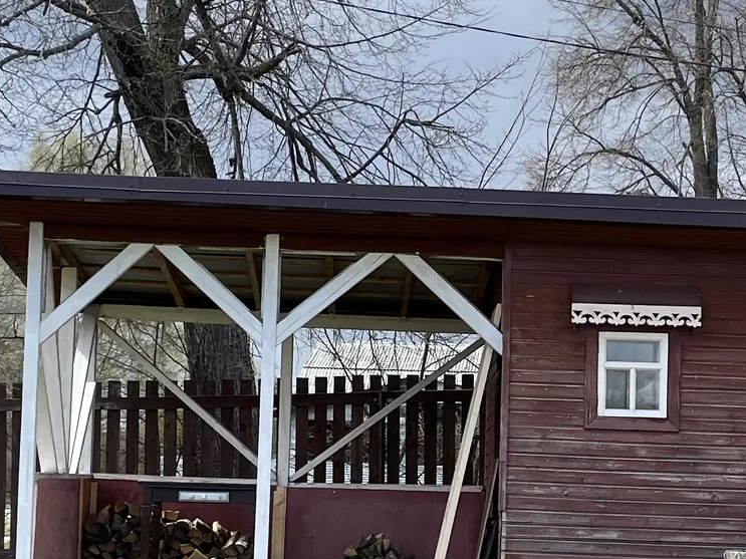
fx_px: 1810
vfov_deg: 17.5
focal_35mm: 84
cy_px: 389
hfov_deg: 23.2
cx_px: 478
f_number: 1.6
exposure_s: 1/1319
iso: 32
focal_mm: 4.2
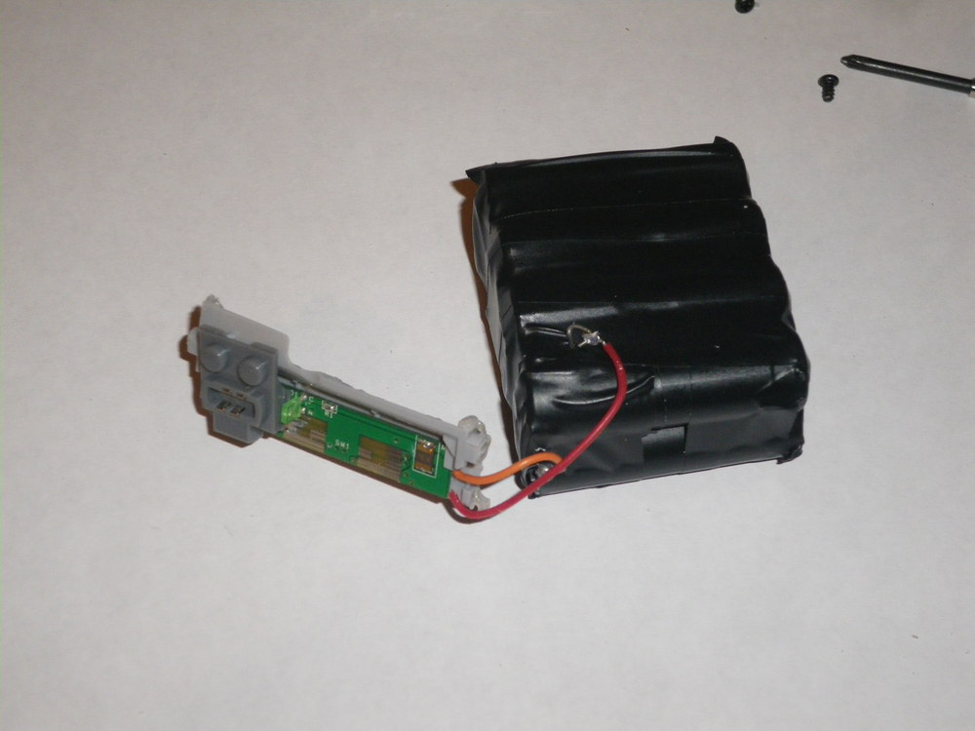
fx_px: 1549
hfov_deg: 34.9
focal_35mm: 55
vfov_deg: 26.6
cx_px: 488
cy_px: 366
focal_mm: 9.8
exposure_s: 1/80
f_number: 3.7
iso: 400
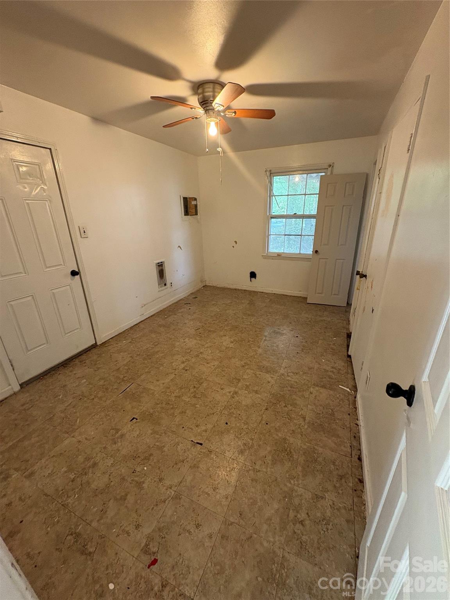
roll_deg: +1.9
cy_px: 300
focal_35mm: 14
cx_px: 225
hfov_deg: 85.7
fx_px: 243
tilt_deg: -22.3
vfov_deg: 102.1
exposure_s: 1/60
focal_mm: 2.22
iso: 320
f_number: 2.2
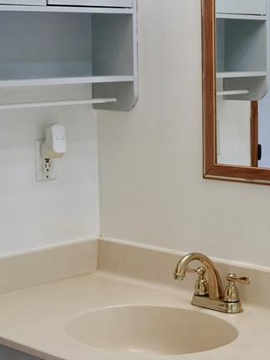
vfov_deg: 22.5
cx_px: 215
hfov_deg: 16.8
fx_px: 905
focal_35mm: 87
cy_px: 143
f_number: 5.2
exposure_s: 1/60
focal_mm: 24
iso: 640
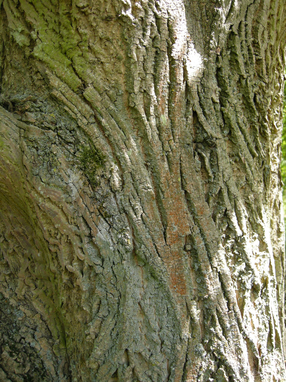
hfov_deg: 40.7
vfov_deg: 52.6
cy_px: 191
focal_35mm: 35
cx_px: 143
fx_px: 386
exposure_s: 1/61.5
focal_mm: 7.5
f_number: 3
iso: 64
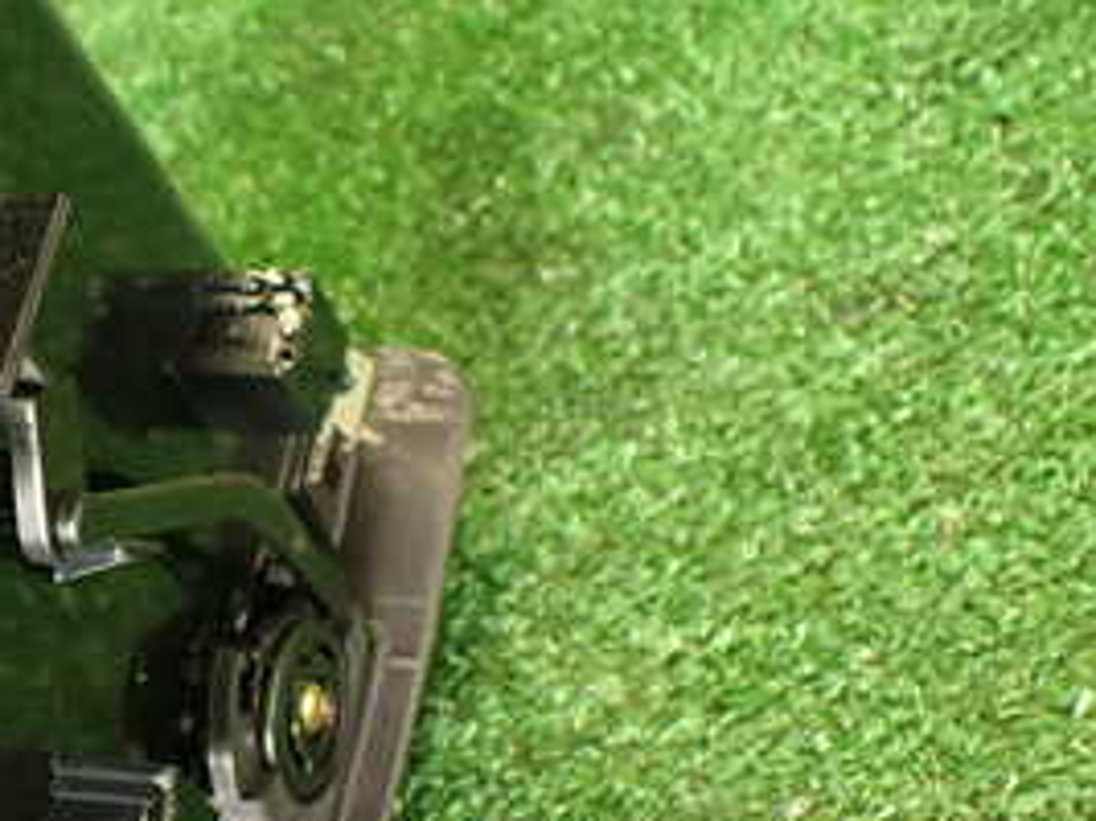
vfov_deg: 20.3
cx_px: -99
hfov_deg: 25.2
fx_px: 2279
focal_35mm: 72
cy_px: 591
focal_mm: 5.79
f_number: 2.4
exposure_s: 1/30
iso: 320
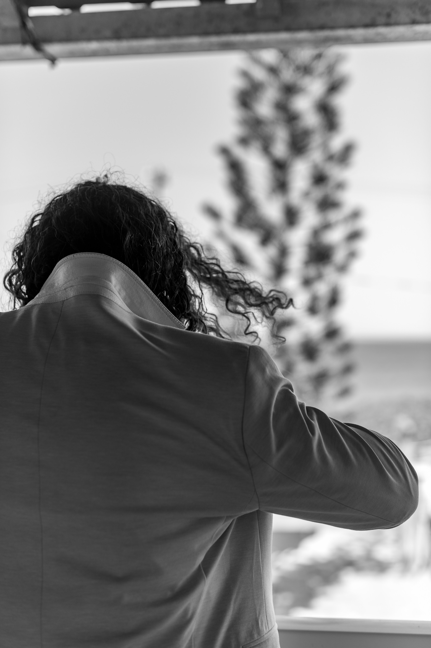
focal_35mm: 50
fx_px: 899
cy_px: 324
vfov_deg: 39.6
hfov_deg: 27.0
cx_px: 216
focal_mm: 50
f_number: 2.2
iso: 64
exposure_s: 1/800
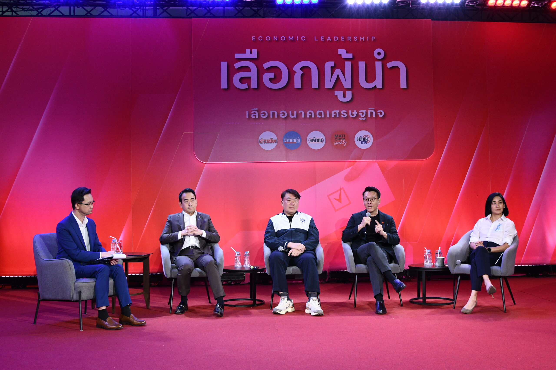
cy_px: 185
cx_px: 278
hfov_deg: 48.5
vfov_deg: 33.4
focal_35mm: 40
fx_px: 618
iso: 1250
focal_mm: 27
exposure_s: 1/200
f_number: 5.6
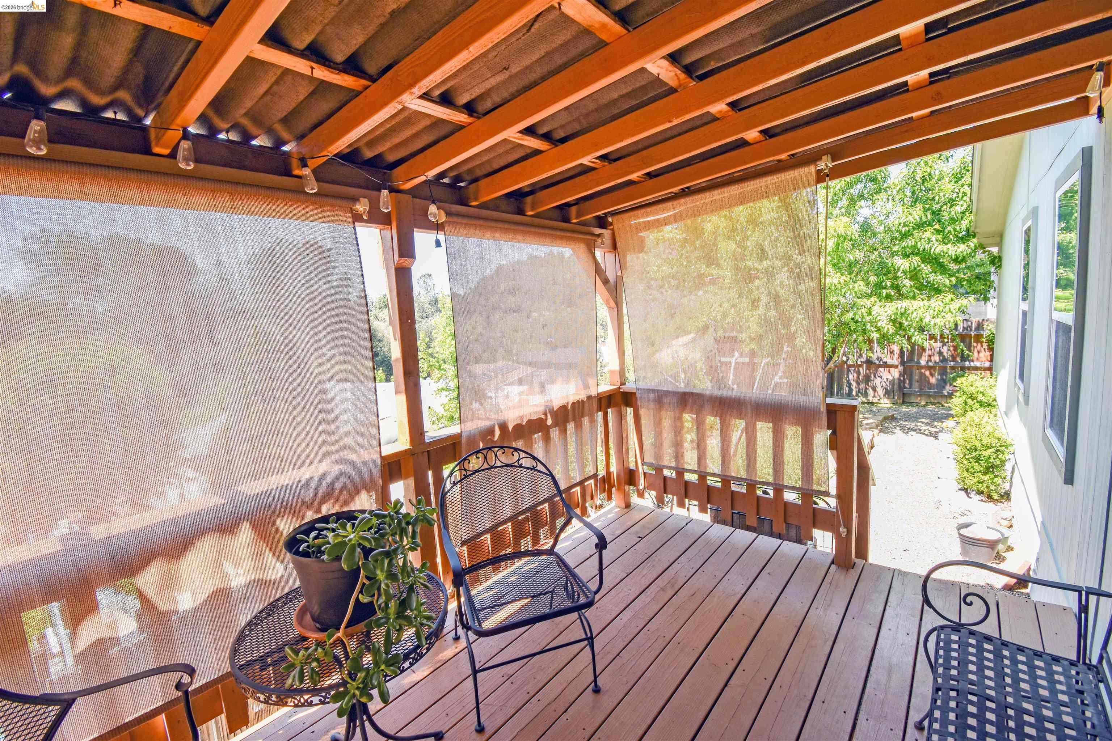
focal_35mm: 15
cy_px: 370
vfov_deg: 77.3
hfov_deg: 100.4
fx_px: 463
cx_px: 556
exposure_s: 1/60
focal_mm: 10
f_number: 6.3
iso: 100
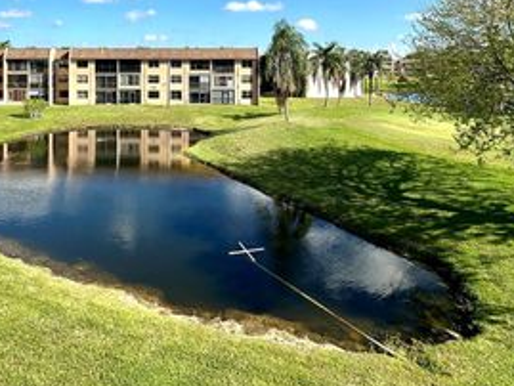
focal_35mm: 26
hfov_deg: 66.3
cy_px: 64
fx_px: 386
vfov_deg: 49.2
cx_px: 193
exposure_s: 1/1742
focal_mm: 2.22
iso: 50
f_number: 2.2
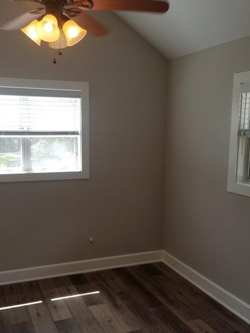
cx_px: 97
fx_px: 337
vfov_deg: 52.5
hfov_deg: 40.5
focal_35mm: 35
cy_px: 185
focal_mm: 4.25
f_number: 1.7
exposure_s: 1/125
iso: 50
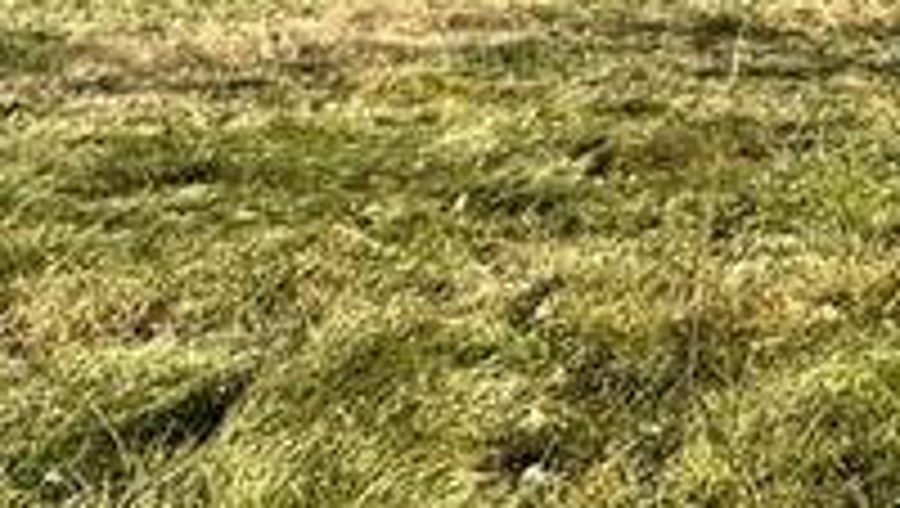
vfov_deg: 15.1
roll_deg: -0.2
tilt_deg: +20.3
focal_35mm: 61
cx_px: 1548
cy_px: -571
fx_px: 1457
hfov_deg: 22.8
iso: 40
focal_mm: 2.22
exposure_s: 1/1135
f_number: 2.2
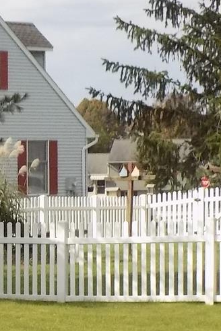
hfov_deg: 6.8
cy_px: 394
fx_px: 1832
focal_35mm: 199
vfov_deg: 10.2
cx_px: -120
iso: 200
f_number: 11.8
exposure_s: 1/160
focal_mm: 8.1
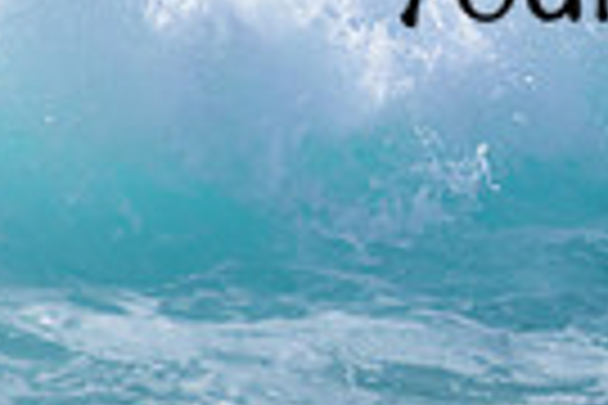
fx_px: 72329
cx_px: 847
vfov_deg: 0.3
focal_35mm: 4283
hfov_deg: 0.5
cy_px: -83
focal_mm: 1000
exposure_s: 1/2000
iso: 720
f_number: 11
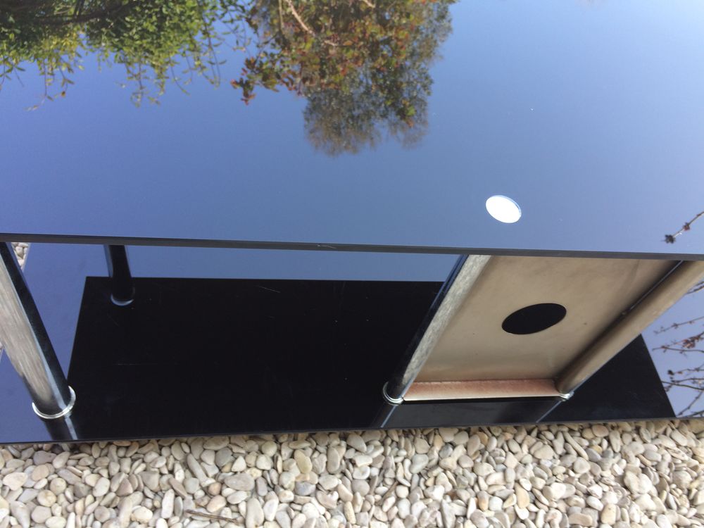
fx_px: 590
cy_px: 264
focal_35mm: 29
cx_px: 352
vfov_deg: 48.2
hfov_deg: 61.7
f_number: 2.2
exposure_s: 1/110
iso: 32
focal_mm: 4.15
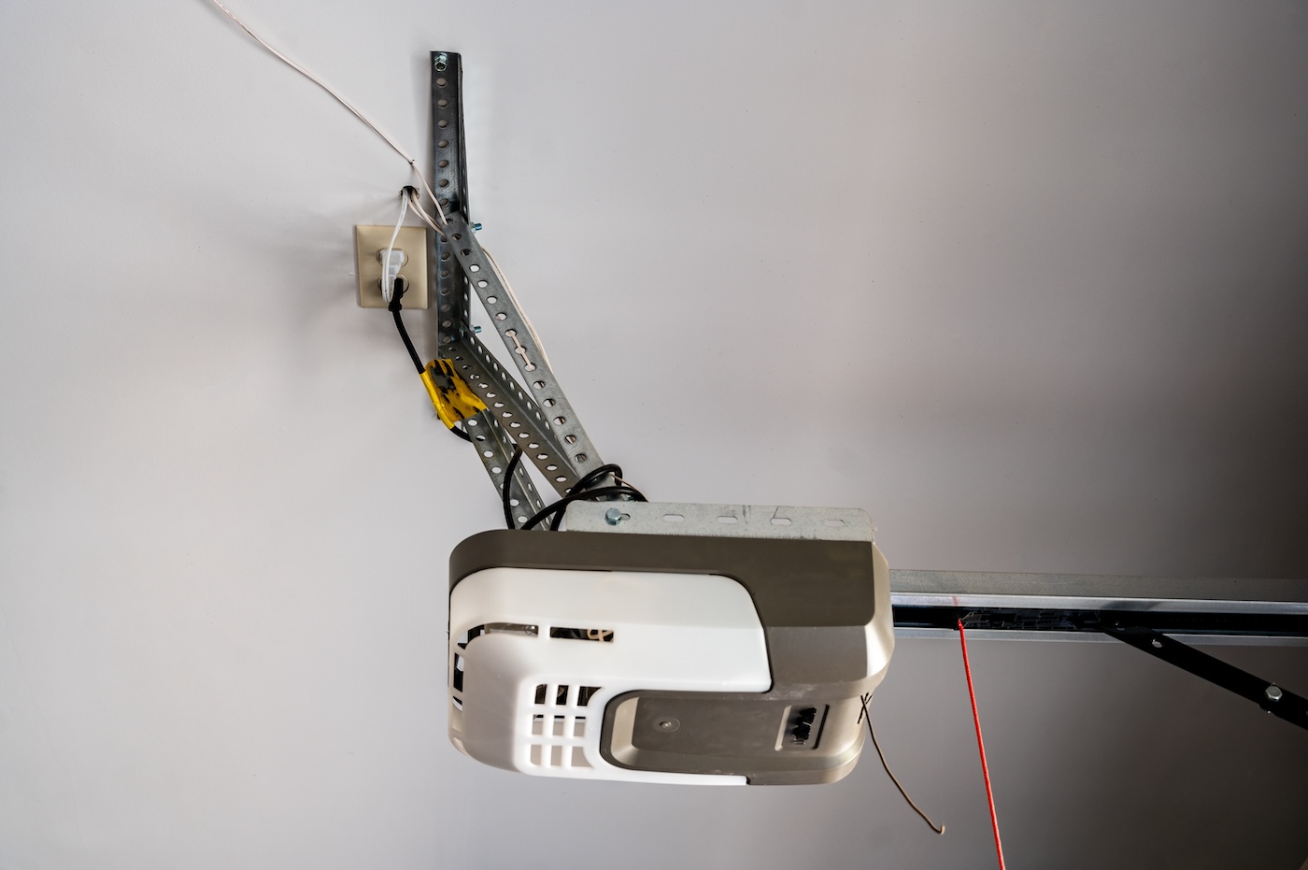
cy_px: 435
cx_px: 654
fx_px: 1706
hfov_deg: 41.9
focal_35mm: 47
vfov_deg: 28.6
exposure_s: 1/50
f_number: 4
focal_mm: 47
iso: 160
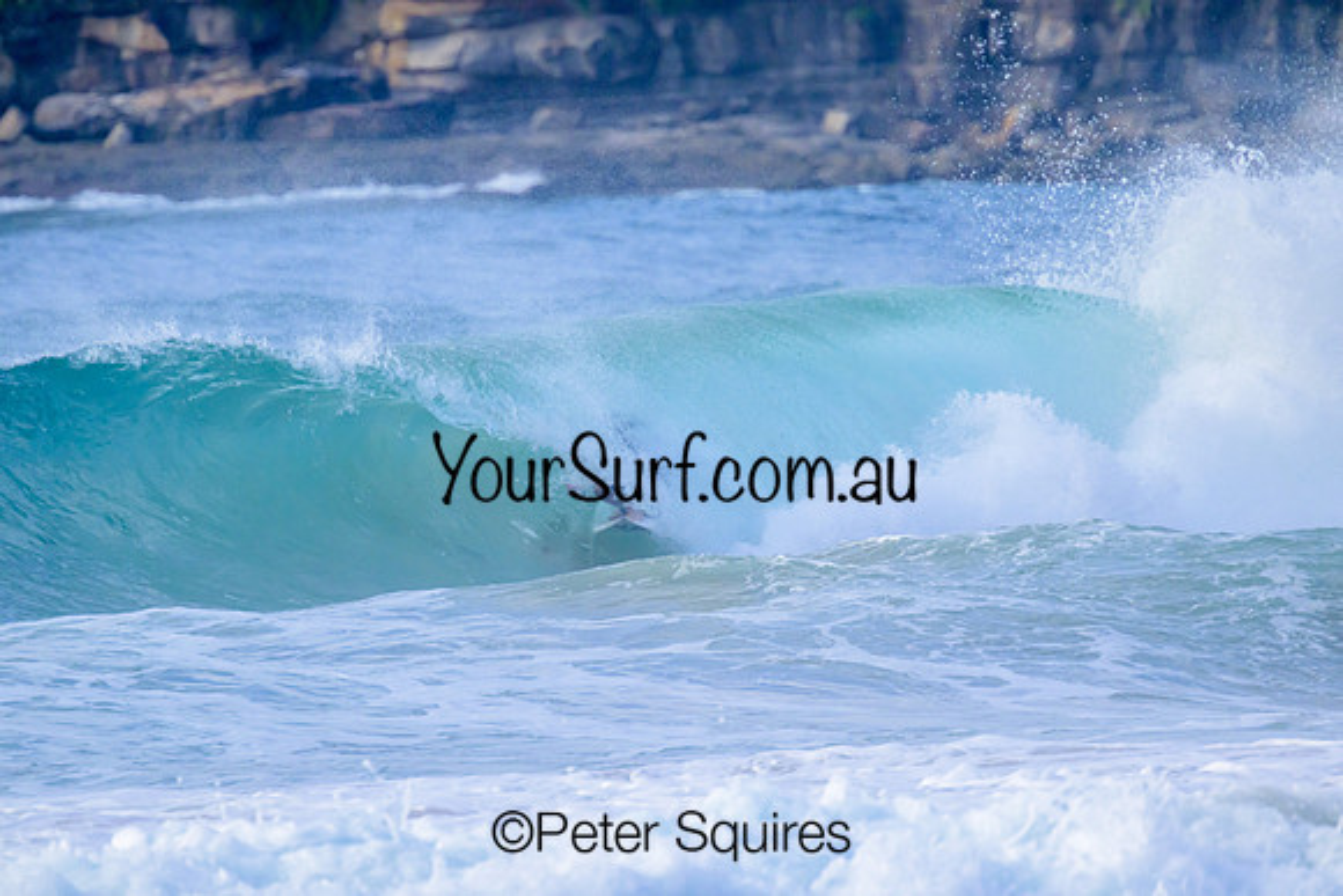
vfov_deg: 1.7
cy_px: 448
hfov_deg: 2.6
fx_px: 29850
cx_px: 672
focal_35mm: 800
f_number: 11
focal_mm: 800
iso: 2000
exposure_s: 1/2000
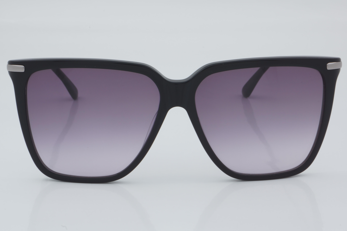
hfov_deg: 24.6
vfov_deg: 16.6
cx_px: 174
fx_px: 795
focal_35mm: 82
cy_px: 116
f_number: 32
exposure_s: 1/4
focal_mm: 55
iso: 100
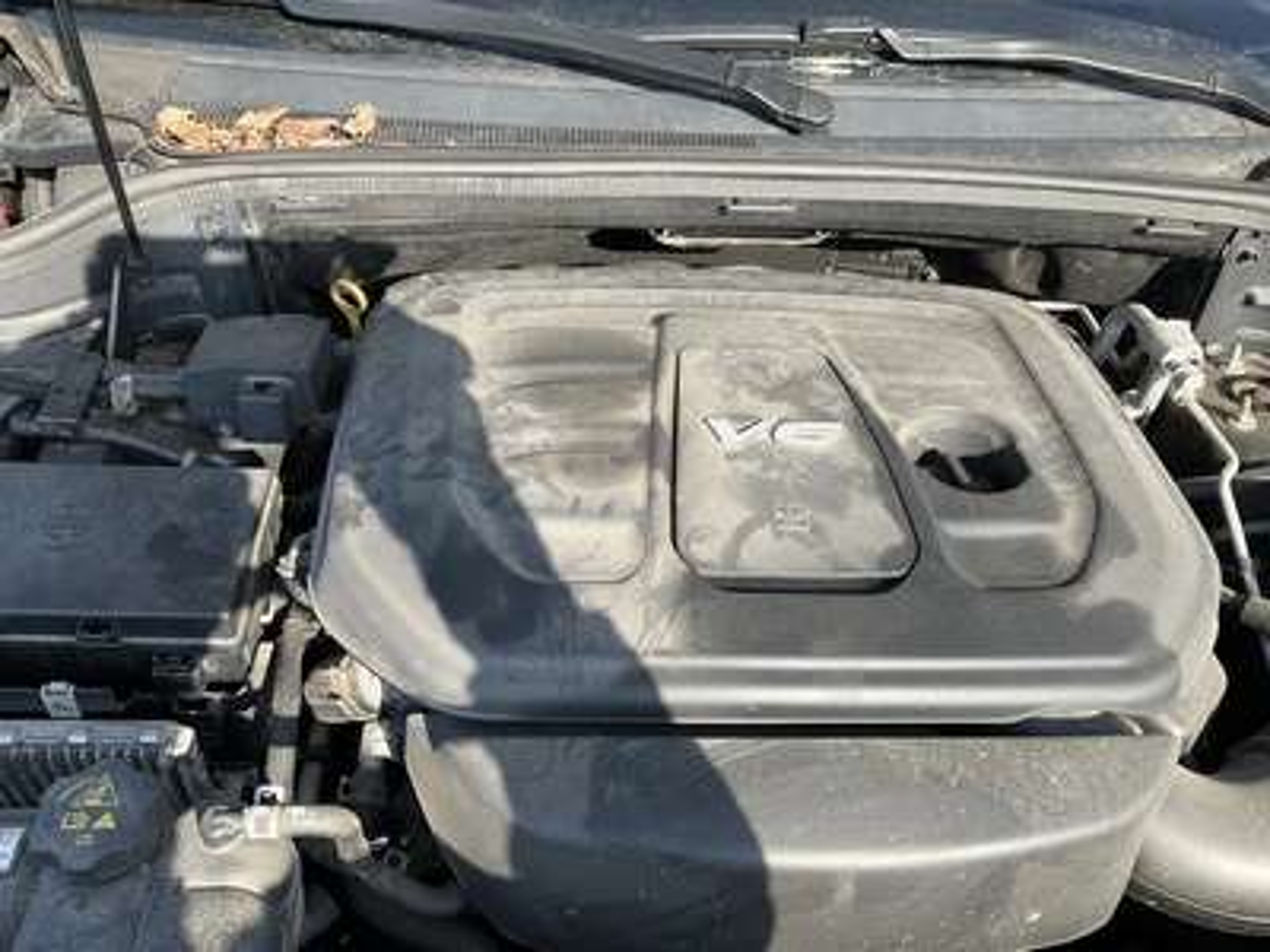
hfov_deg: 61.7
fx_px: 1064
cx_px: 635
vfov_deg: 48.2
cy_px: 476
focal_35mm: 29
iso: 25
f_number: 1.8
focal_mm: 3
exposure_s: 1/469
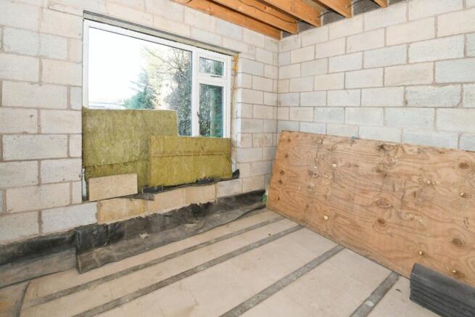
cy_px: 158
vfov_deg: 77.4
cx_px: 238
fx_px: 198
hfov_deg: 100.4
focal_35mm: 15
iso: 800
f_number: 7.1
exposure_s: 1/60
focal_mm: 10
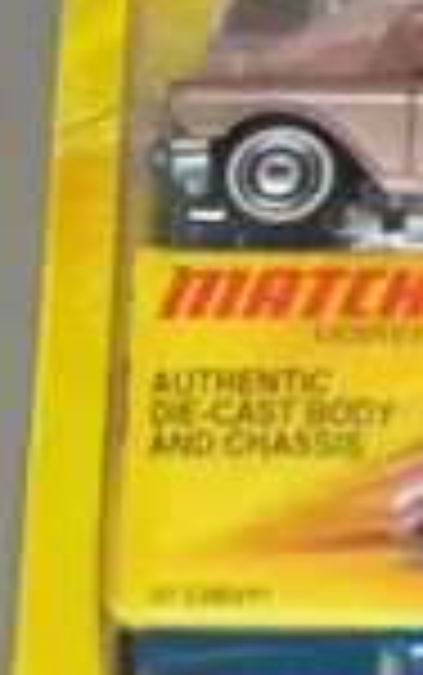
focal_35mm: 362
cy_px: -598
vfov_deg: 5.7
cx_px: 711
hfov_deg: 3.6
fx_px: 6664
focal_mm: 25
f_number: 3.2
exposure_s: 1/500
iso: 3200
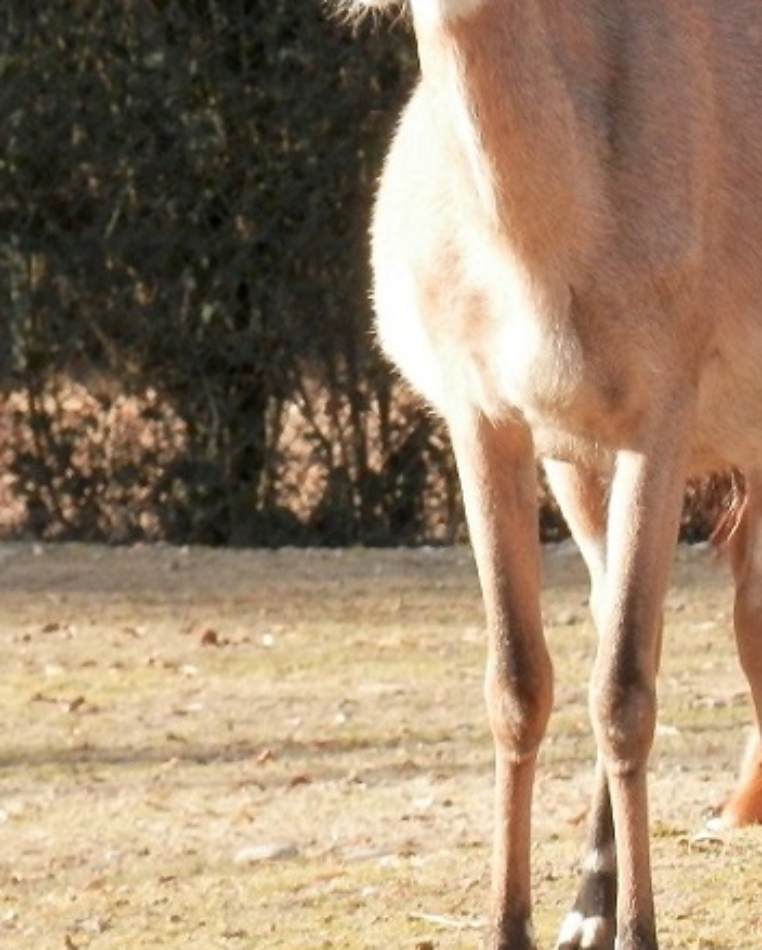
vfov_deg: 2.0
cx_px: 986
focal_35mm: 963
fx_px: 27110
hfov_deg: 1.6
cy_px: 215
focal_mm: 71.6
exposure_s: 1/100
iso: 200
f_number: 6.9
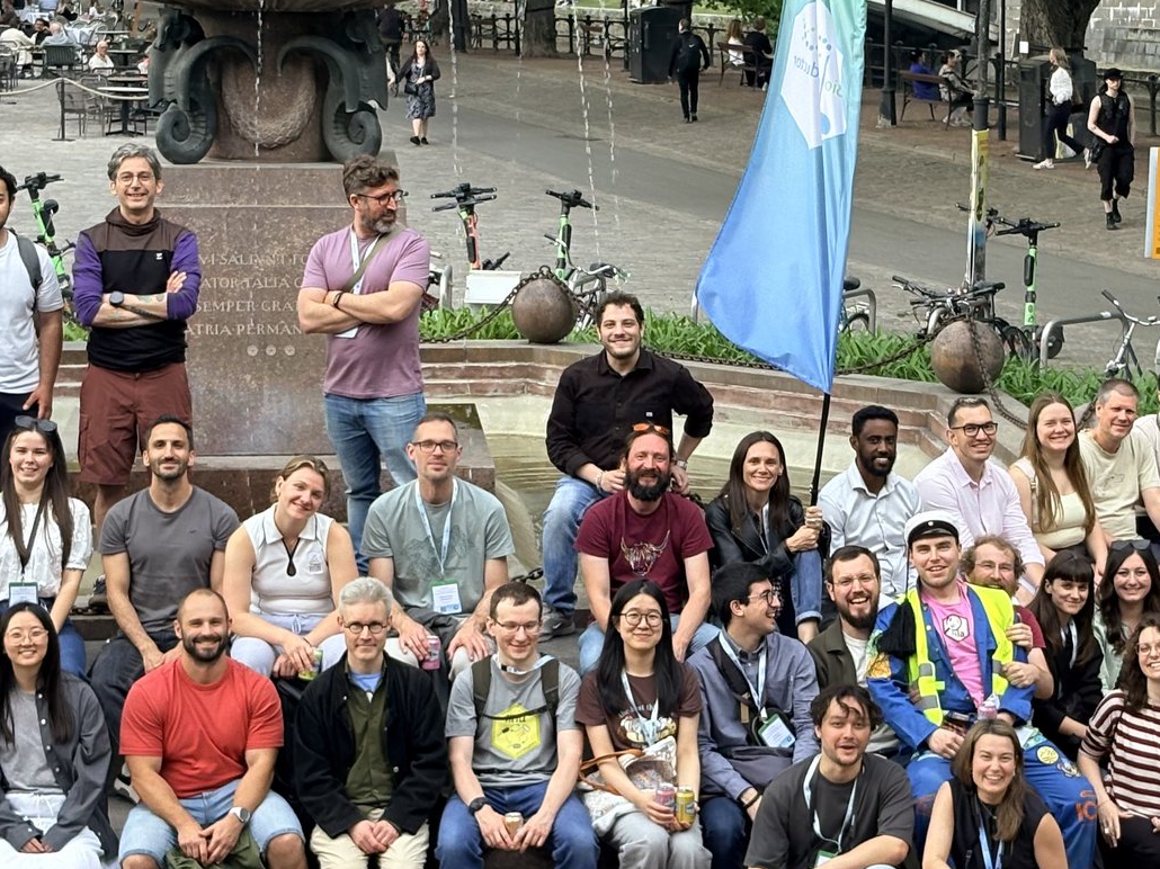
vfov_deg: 14.6
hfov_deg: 19.4
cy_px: 463
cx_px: 697
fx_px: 3384
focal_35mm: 101
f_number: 1.6
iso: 40
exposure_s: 1/206
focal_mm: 5.96
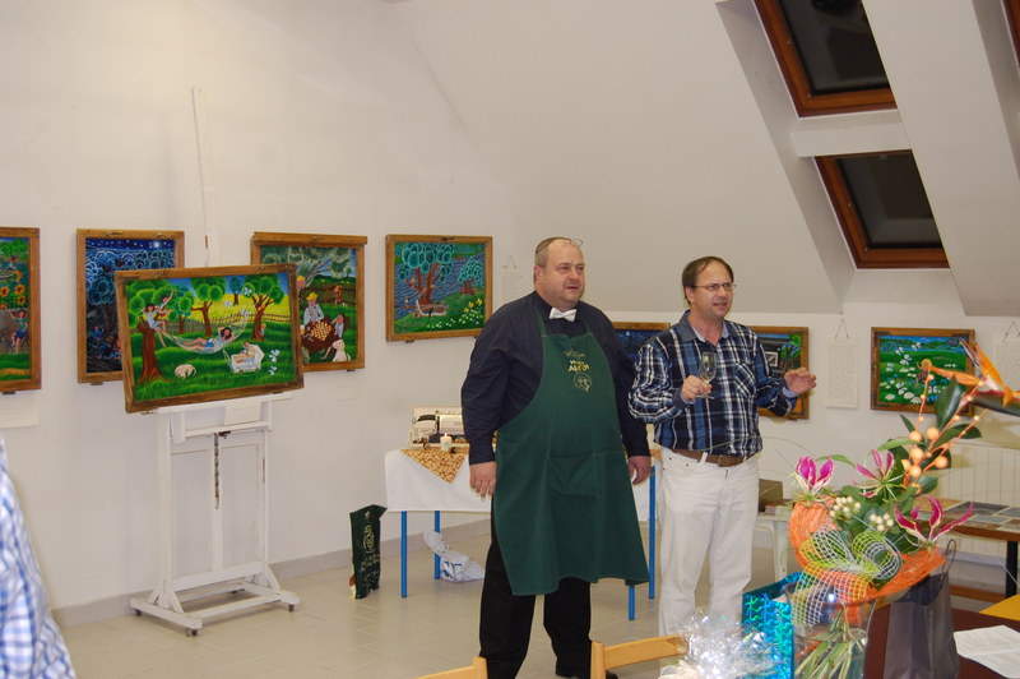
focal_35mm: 42
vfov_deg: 31.8
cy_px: 340
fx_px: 1189
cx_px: 510
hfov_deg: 46.4
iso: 400
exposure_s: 1/60
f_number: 4.2
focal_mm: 28
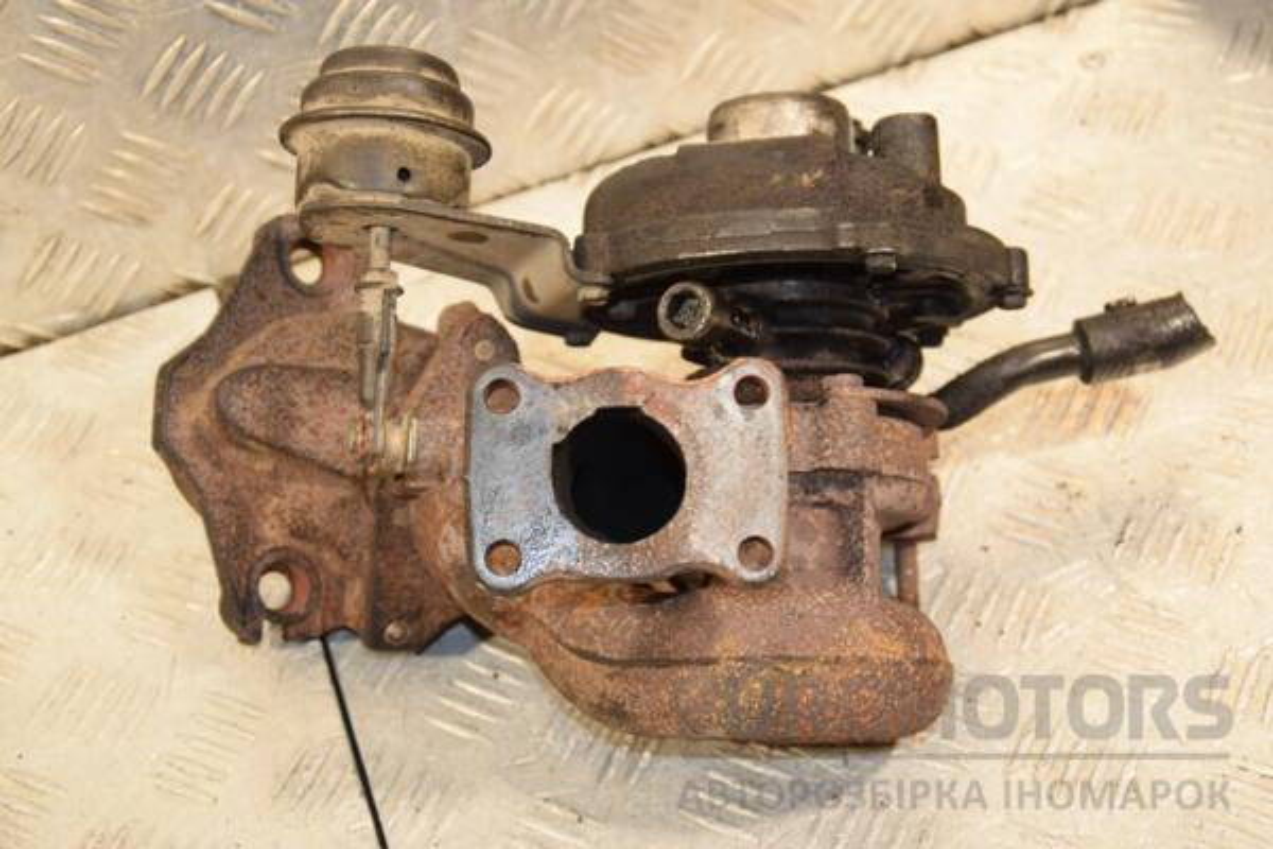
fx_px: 2546
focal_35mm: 72
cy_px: 424
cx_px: 636
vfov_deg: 18.9
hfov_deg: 28.1
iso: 800
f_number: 5
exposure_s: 1/200
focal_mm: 48
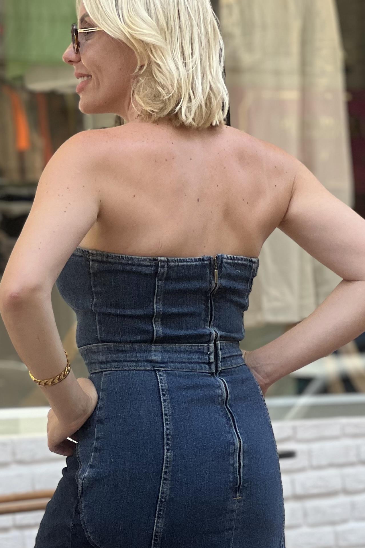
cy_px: 514
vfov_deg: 12.1
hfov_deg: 8.1
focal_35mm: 169
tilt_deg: -1.2
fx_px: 2570
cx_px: 125
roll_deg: +2.4
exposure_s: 1/166
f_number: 2.8
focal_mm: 9
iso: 40
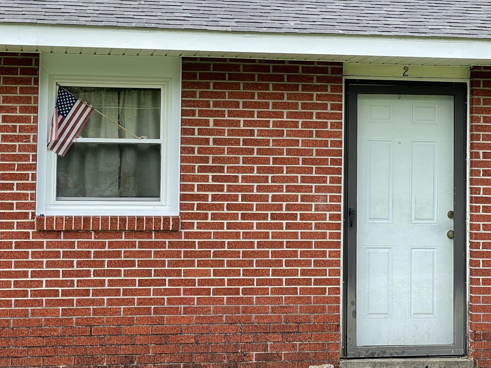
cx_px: 292
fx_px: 1277
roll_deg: -0.5
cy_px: 110
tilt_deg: +3.2
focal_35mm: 90
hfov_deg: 21.7
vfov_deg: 16.4
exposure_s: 1/366
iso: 25
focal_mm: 6
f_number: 2
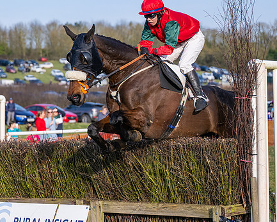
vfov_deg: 12.2
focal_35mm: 126
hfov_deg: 15.3
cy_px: 102
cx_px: 133
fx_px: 1032
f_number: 2.8
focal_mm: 70
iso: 400
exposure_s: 1/5000
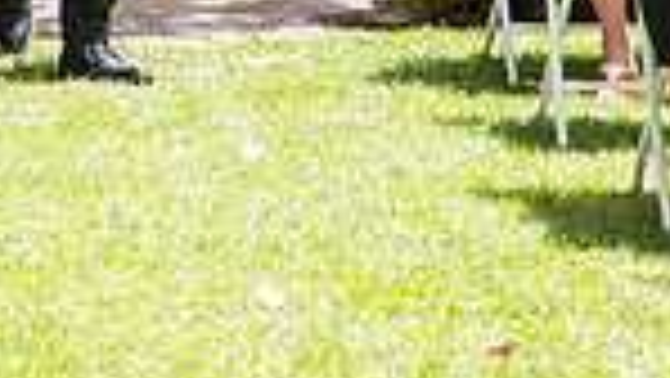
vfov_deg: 5.0
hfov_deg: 9.0
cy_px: -443
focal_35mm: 236
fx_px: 4195
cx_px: -103
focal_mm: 58
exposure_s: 1/400
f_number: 5
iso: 500
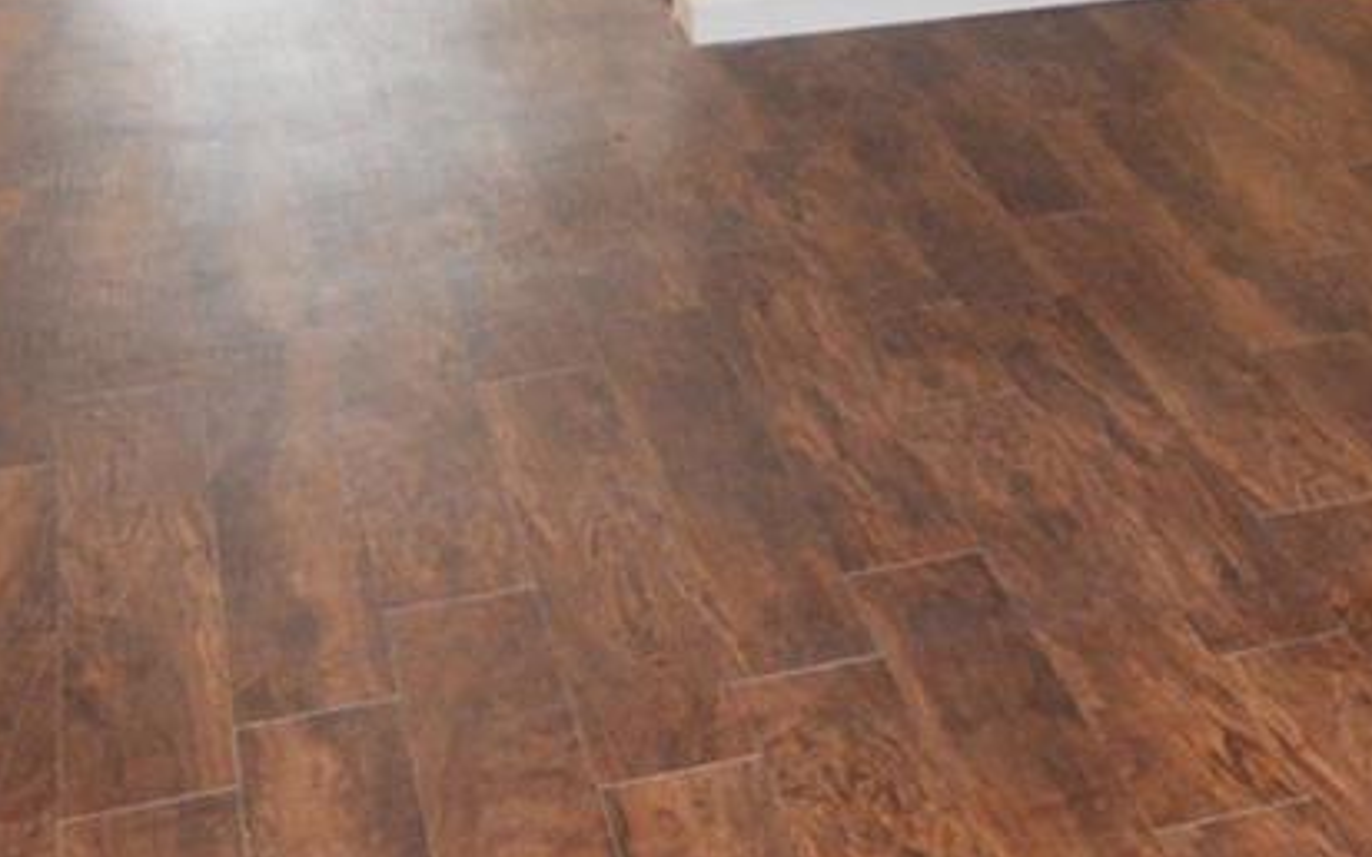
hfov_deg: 27.7
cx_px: 1296
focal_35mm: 71
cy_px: -135
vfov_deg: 17.6
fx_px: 2654
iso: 1800
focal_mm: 12
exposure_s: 1/60
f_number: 4
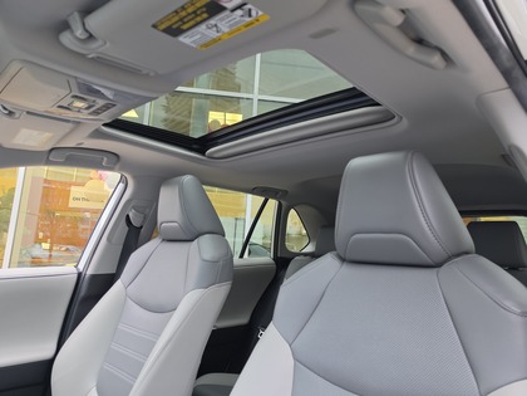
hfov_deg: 73.9
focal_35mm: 23
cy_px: 198
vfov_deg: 58.9
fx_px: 350
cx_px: 264
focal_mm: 6.5
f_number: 1.4
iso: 200
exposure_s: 1/120
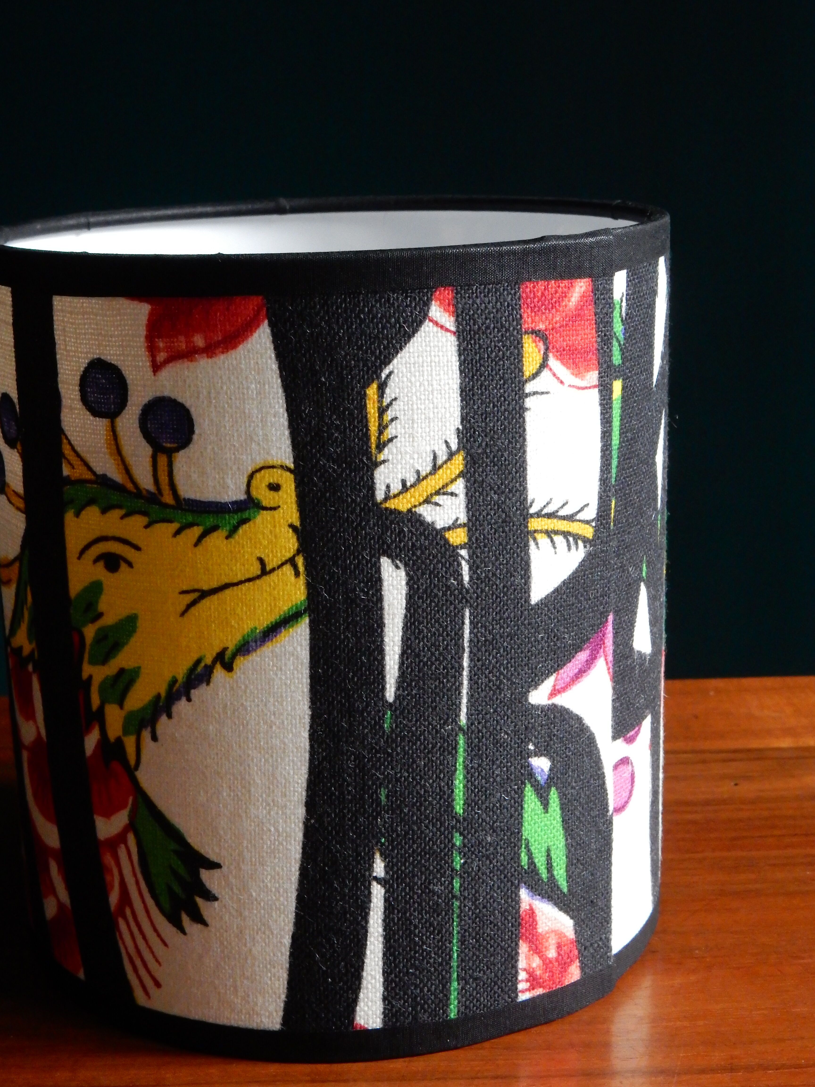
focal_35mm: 60
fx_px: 1884
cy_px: 544
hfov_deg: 24.4
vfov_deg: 32.2
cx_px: 408
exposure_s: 1/40
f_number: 4.5
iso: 800
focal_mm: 10.7
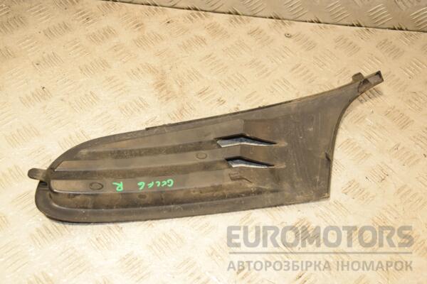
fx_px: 534
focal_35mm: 45
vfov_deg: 29.9
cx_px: 214
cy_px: 142
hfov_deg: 43.6
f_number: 5.6
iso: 800
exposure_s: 1/200
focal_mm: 30
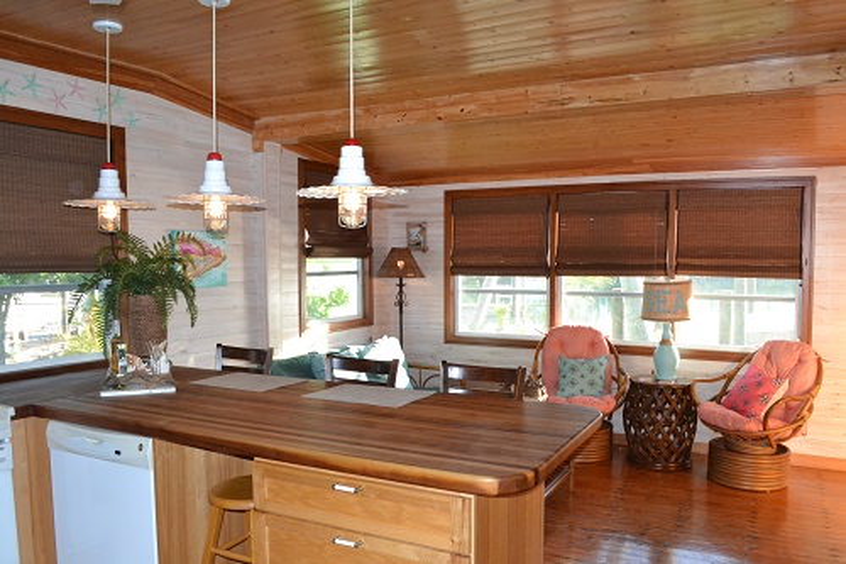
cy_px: 282
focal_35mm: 27
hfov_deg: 67.4
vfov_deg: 47.9
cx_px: 423
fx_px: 634
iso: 3200
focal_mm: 18
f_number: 9
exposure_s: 1/200
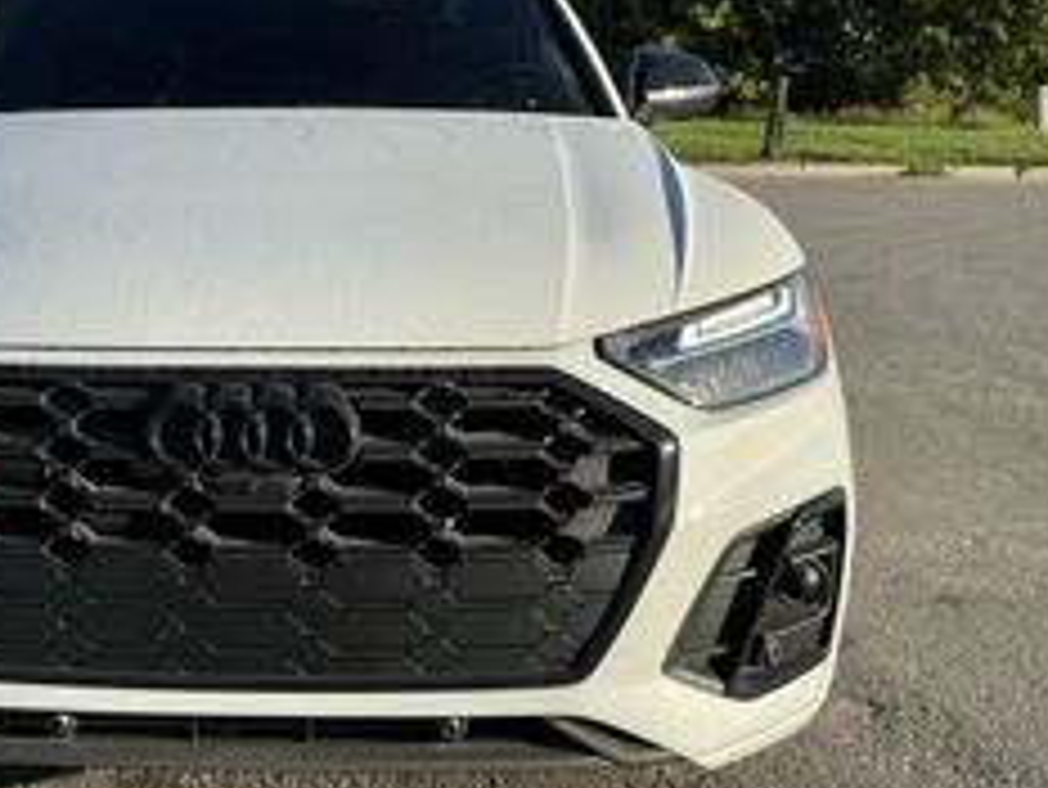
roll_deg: -0.7
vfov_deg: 30.3
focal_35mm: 48
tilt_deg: -6.4
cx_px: 220
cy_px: 342
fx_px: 1454
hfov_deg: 38.3
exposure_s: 1/1168
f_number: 1.8
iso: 25
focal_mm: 3
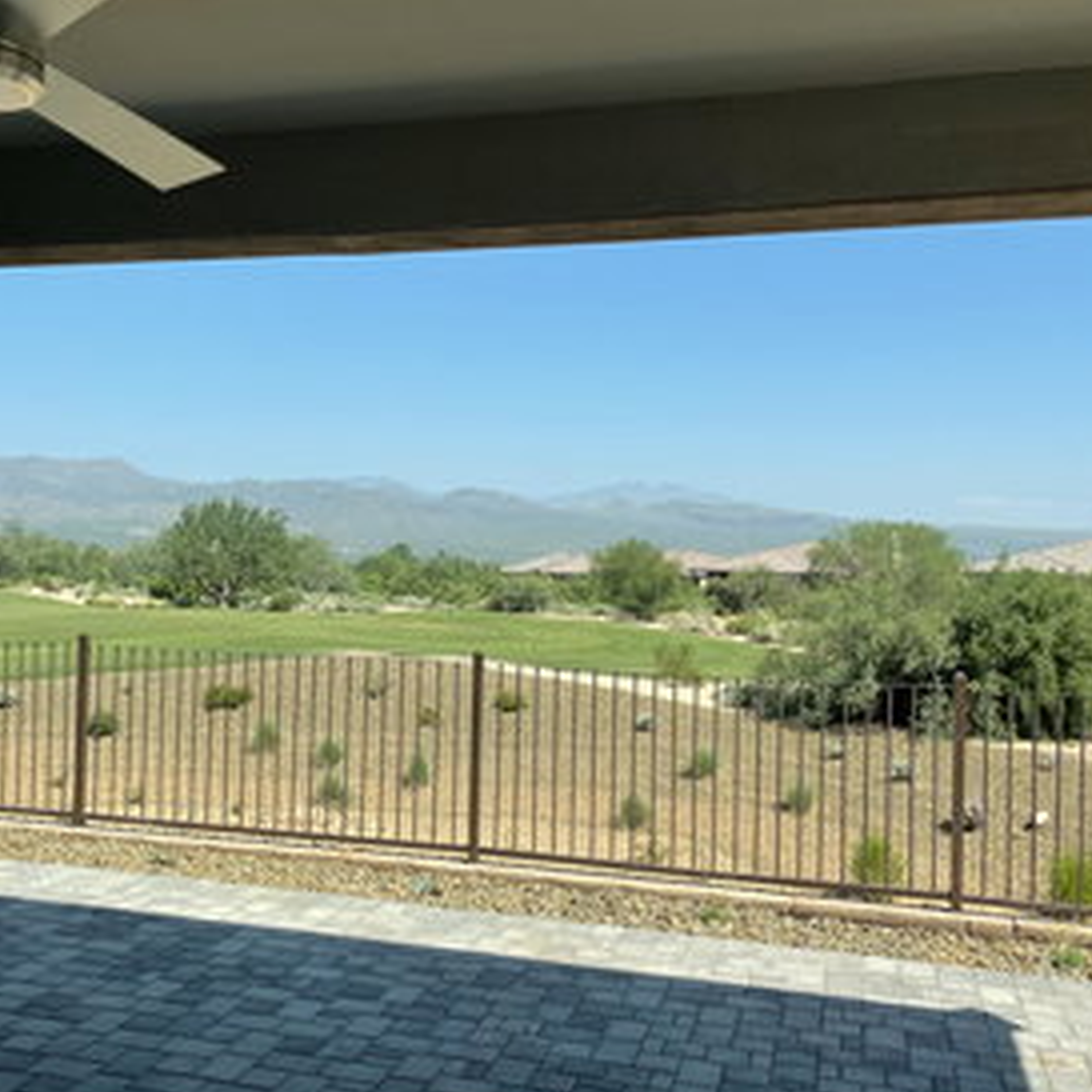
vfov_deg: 46.0
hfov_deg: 45.9
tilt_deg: -0.3
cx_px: 466
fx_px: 1285
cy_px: 572
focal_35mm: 36
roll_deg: -1.2
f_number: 1.6
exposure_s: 1/1984
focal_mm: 4.2
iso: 32
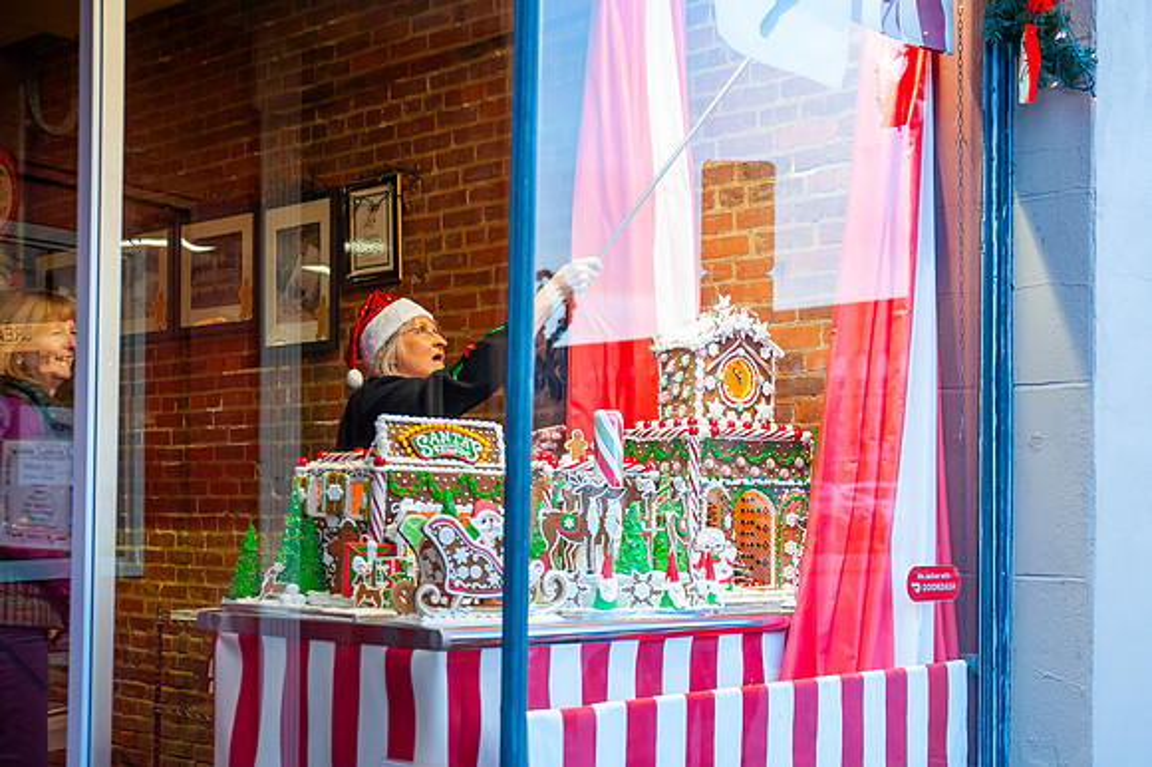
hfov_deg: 38.7
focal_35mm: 51
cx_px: 693
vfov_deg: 26.4
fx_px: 1633
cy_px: 449
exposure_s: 1/125
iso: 640
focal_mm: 42
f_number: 2.8
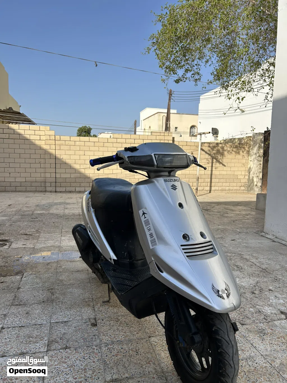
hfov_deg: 53.1
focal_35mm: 26
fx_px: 287
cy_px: 192
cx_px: 144
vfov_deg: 67.3
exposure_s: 1/1901
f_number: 1.5
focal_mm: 5.7
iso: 50
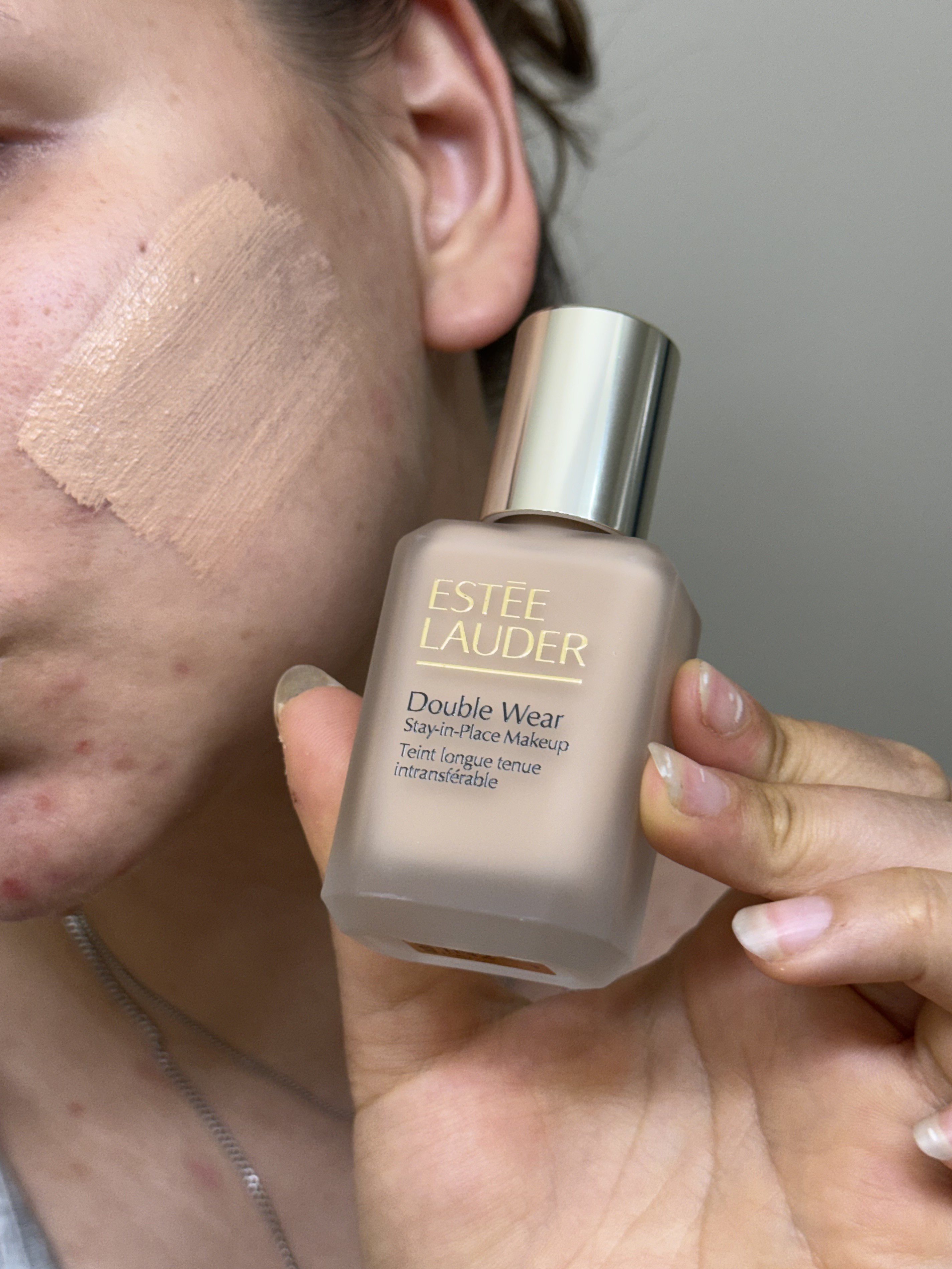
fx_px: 1870
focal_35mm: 51
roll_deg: +2.1
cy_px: 644
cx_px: 495
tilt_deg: -19.9
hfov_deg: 28.6
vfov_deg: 37.5
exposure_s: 1/120
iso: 80
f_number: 1.78
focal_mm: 6.76
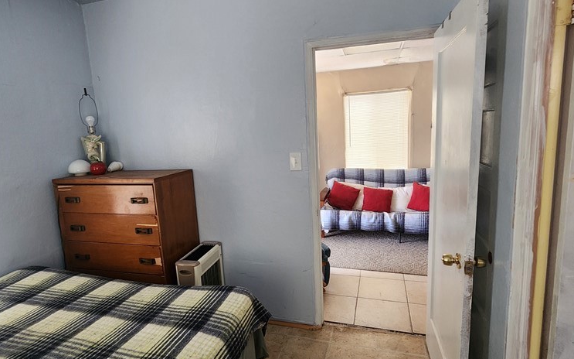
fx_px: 297
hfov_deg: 88.0
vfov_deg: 62.2
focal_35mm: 19
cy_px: 185
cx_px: 281
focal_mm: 2.2
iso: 320
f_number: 2.2
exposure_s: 1/40
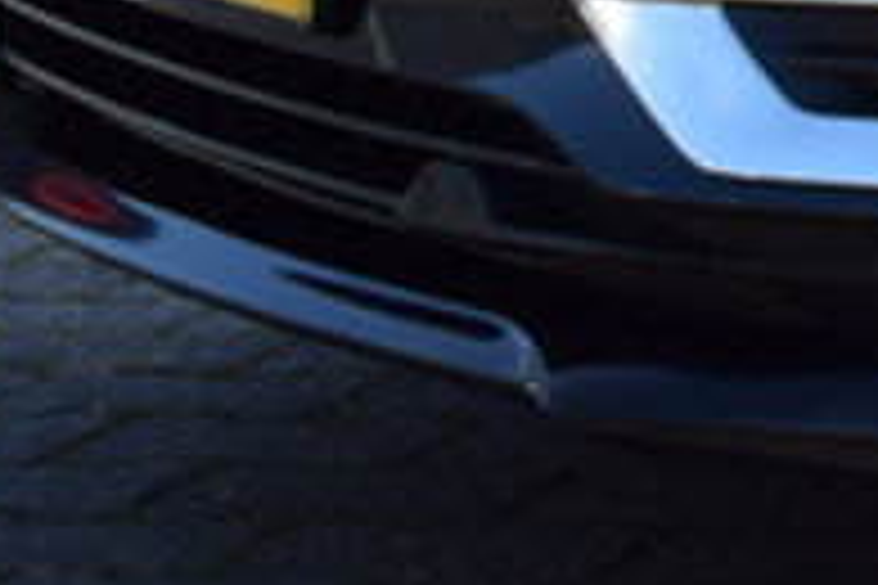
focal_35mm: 258
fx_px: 6292
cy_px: -1190
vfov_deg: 5.0
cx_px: 2801
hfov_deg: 7.0
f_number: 8
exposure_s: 1/250
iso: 250
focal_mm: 24
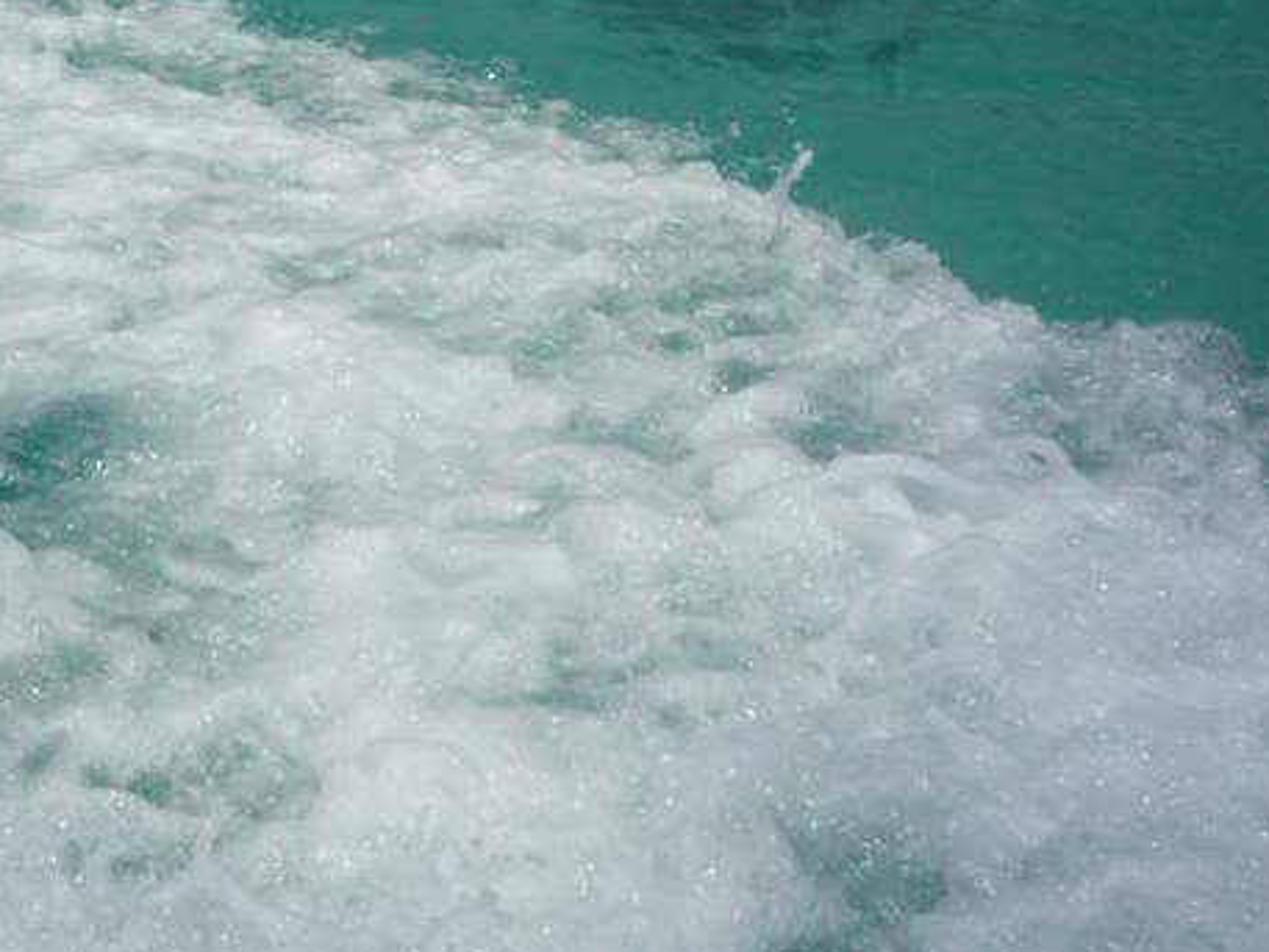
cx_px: 330
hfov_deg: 33.7
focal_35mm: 56
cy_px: 136
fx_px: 2053
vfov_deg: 25.5
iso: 100
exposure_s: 1/1000
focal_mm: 5.2
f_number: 8
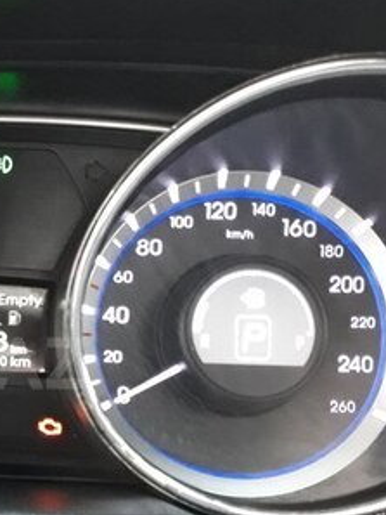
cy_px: 363
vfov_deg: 31.8
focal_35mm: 60
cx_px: -92
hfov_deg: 22.3
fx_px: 891
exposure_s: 1/15
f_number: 1.9
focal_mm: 3.6
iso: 400
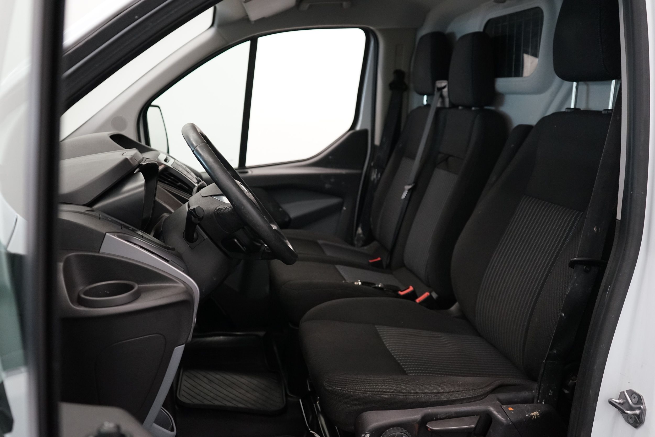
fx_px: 600
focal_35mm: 33
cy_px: 218
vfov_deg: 40.0
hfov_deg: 57.2
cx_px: 328
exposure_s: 1/160
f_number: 4
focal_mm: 33
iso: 2500
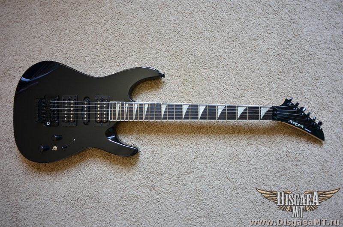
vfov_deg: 46.2
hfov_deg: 65.6
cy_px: 114
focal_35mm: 28
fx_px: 266
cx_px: 172
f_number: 2.8
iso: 220
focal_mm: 18.5
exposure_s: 1/30
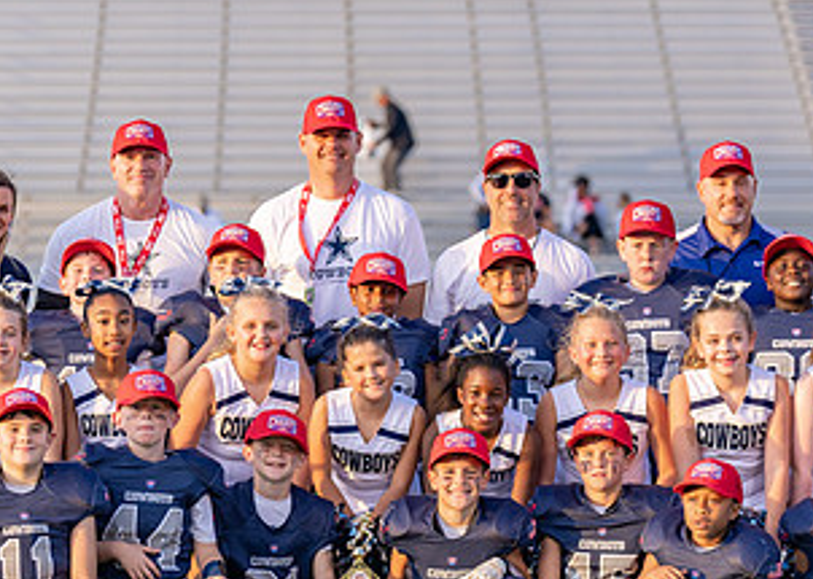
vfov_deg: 6.3
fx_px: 5236
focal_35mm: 227
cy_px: 524
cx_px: 302
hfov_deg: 8.9
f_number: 2.8
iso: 100
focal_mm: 106
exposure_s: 1/400
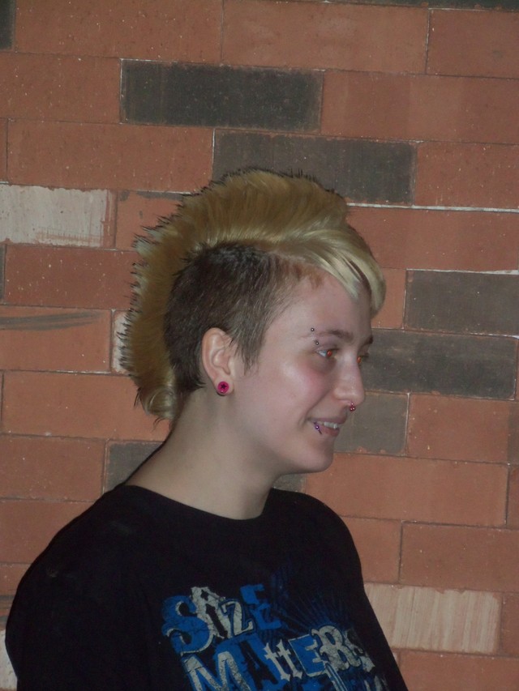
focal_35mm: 140
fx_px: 2798
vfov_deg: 14.1
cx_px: 260
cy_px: 346
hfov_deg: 10.6
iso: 400
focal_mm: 25.3
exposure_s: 1/200
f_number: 5.7
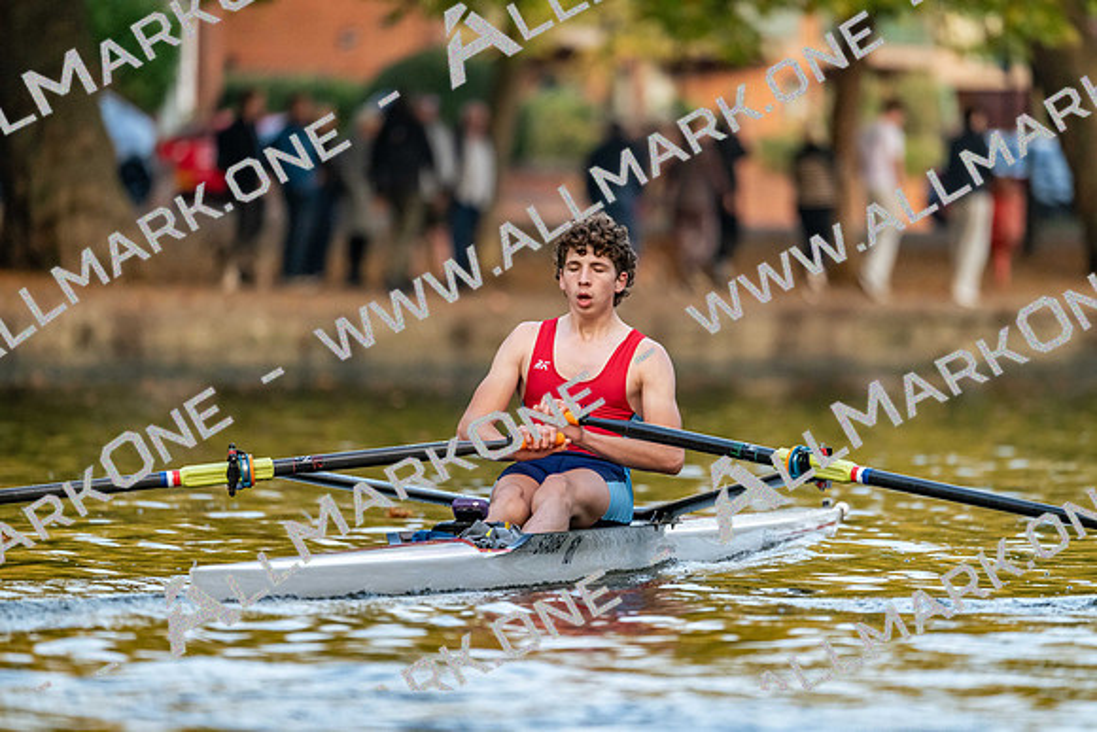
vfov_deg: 3.4
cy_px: 366
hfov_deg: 5.2
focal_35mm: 400
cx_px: 548
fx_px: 12191
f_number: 4.5
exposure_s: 1/2500
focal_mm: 400
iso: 3600
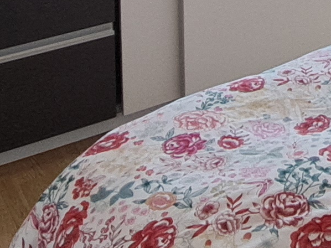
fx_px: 832
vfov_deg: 14.3
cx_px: 486
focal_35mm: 87
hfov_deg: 19.7
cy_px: -240
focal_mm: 1.74
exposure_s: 1/50
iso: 100
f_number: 2.2
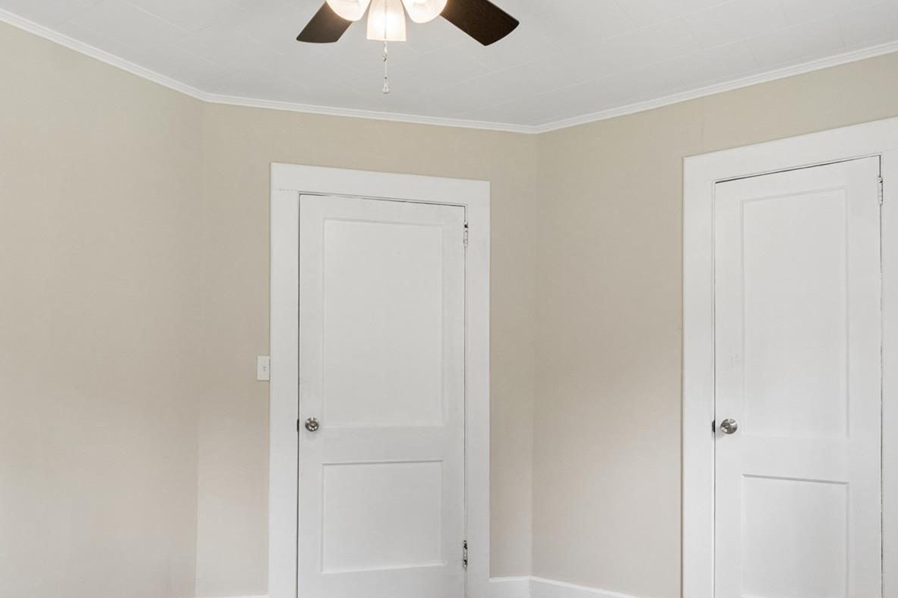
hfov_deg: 69.4
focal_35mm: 26
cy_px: 373
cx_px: 455
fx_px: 649
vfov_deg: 49.1
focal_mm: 10
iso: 250
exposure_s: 1/30
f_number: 7.1
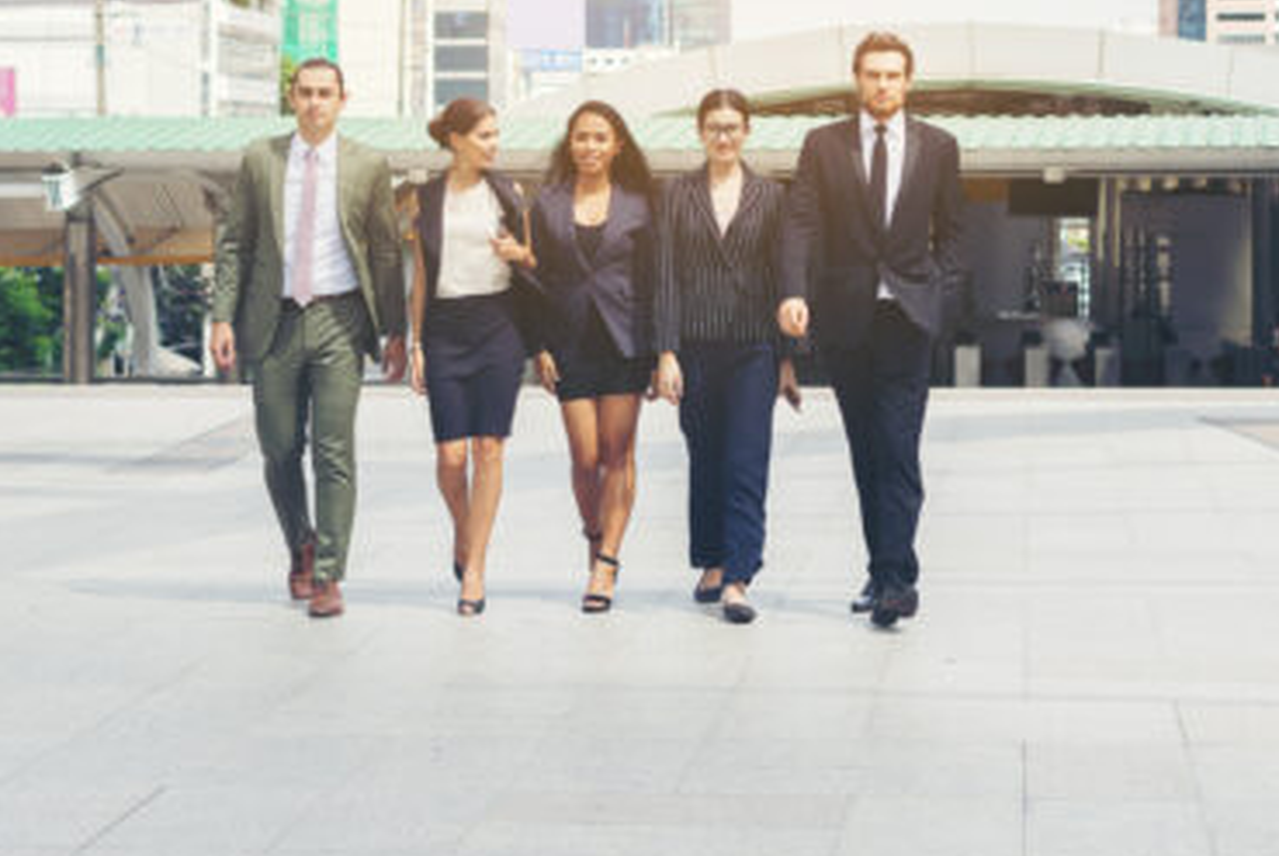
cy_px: 158
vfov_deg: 13.1
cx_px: 624
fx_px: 3699
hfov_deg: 19.6
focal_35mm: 104
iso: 100
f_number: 3.5
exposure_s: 1/640
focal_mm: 50
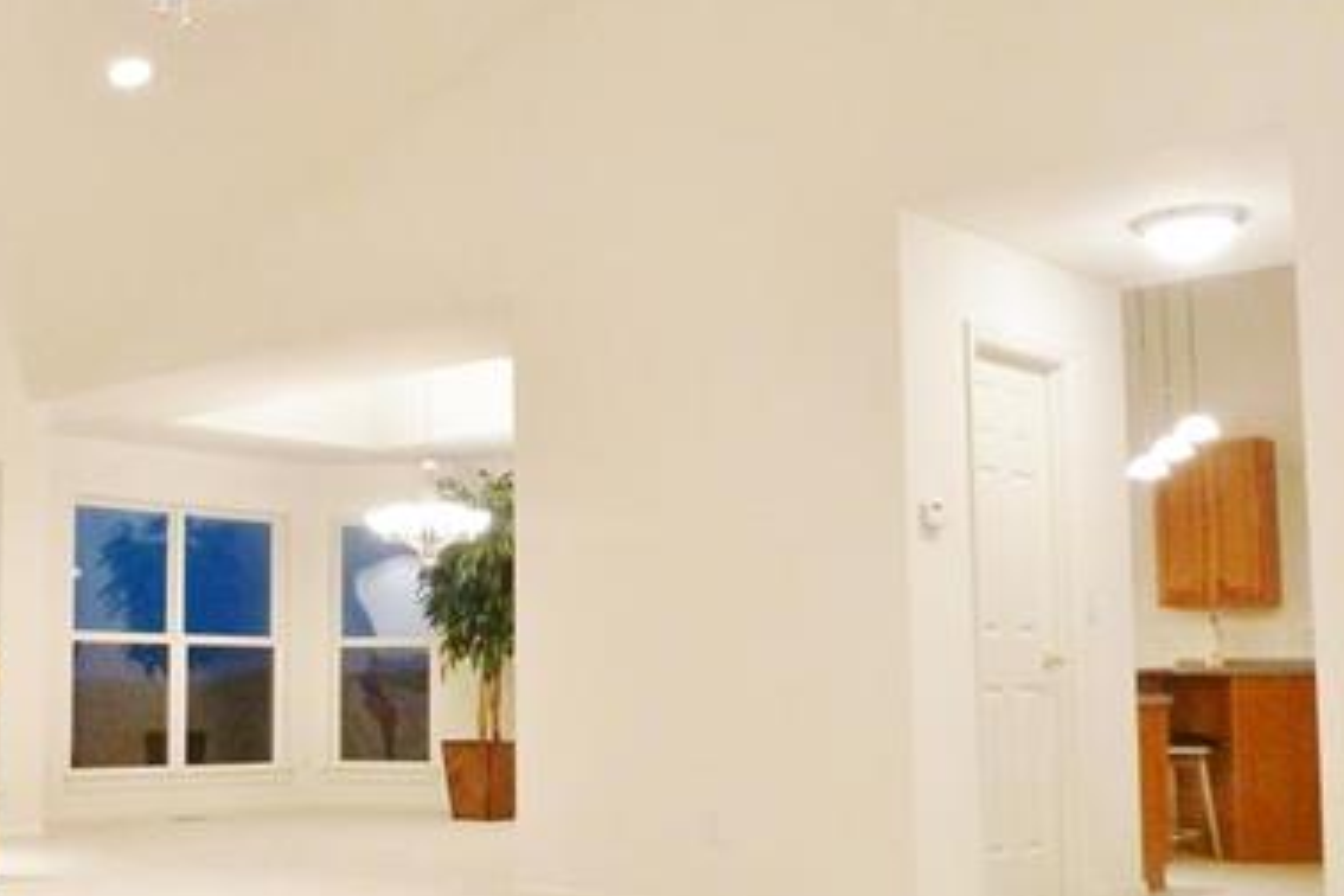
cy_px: 555
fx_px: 1643
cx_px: 377
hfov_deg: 43.4
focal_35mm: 44
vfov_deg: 30.4
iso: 320
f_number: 3.3
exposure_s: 1/30
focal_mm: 4.1
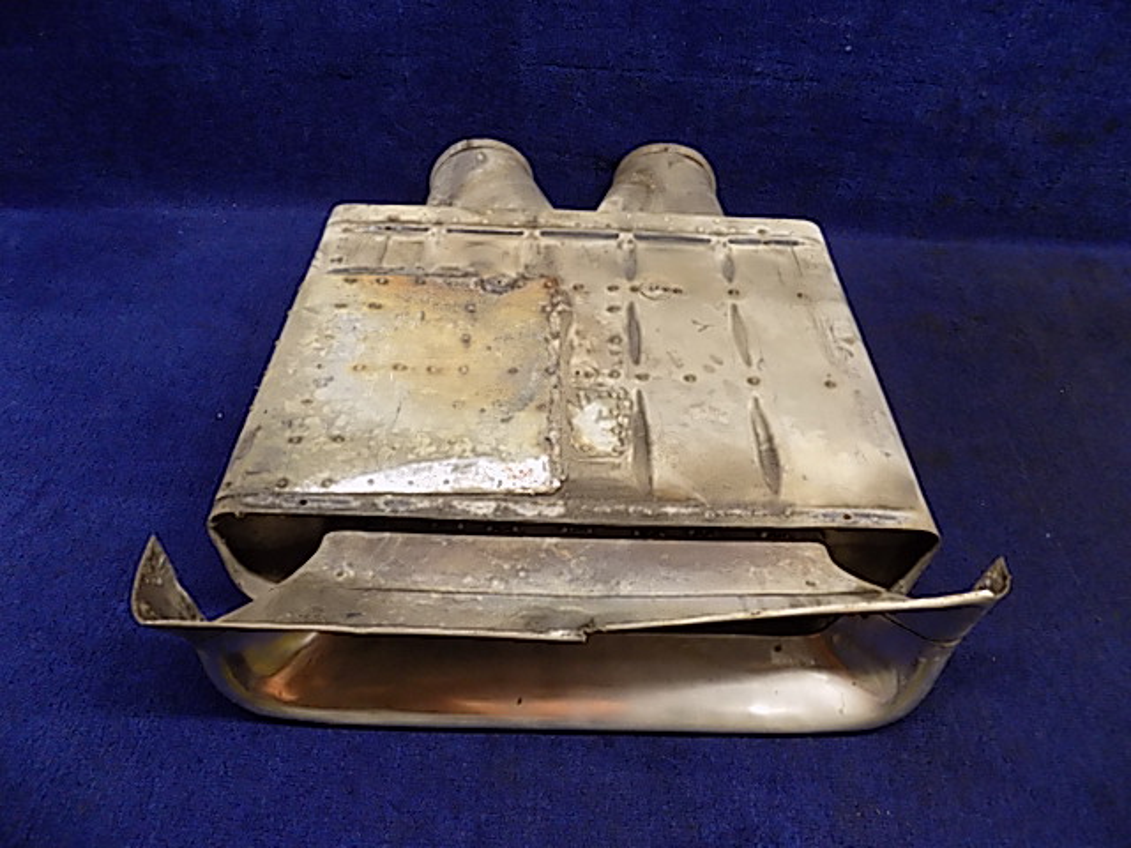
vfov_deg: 58.9
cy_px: 424
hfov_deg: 73.9
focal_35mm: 23
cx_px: 566
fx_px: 751
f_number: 3.1
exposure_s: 1/30
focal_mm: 4
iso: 280
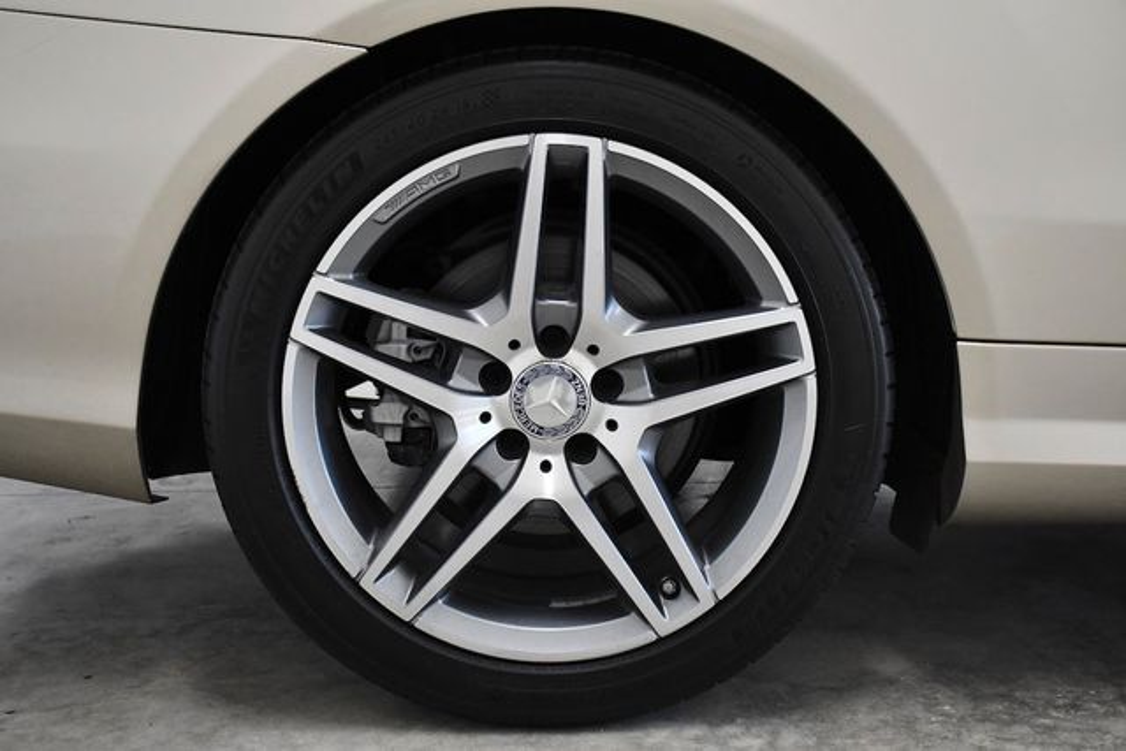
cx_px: 563
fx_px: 1595
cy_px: 376
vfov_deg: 26.5
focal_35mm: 51
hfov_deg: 38.9
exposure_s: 1/1250
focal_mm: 34
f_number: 5.6
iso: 2000
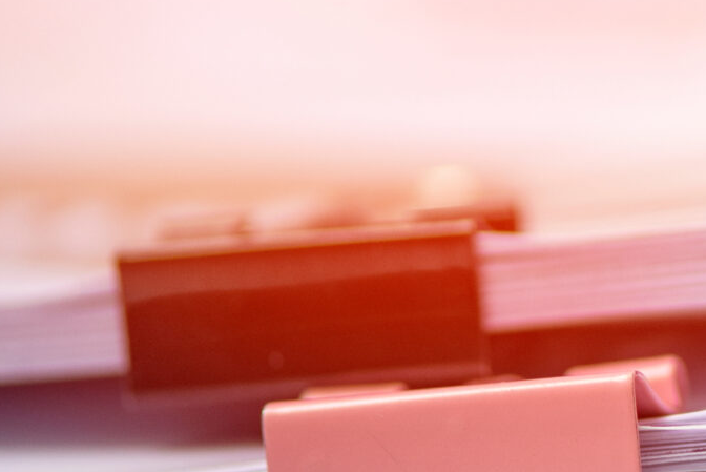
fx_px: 7849
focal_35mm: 400
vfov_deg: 3.4
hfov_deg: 5.1
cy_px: 202
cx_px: 1098
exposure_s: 1/200
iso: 400
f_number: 3.2
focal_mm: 105
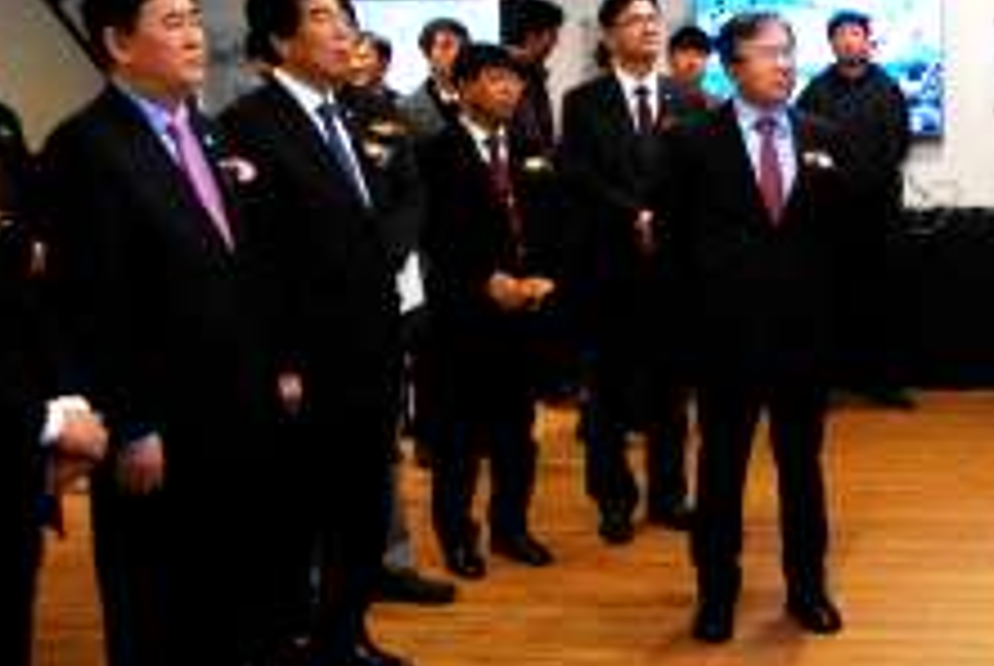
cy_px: 241
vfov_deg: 22.3
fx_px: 1686
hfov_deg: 29.8
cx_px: 1075
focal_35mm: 61
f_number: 4.5
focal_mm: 18
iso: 1250
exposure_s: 1/50
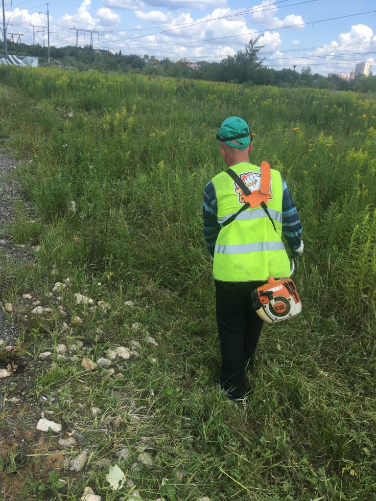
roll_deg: -2.8
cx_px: 188
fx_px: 420
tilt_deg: -22.6
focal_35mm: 29
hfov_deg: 48.2
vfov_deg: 61.7
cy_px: 250
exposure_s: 1/746
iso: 25
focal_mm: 4.15
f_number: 2.2
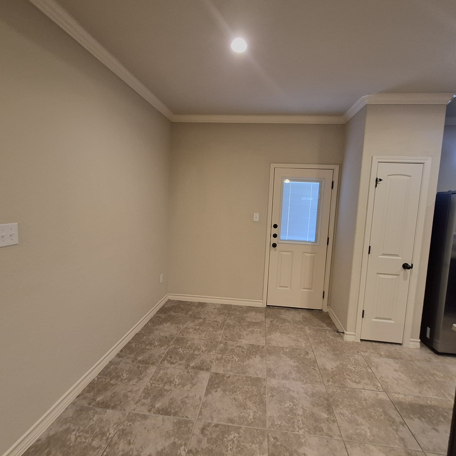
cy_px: 221
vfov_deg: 87.4
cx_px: 241
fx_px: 238
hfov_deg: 87.3
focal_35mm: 16
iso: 320
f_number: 2.2
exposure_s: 1/60
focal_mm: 1.74
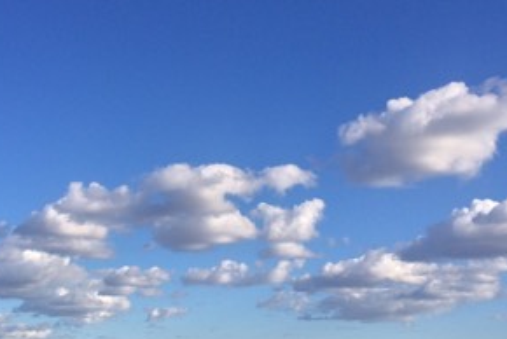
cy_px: 215
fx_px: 761
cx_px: 178
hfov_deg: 36.5
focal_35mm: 54
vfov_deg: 25.0
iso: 32
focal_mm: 4.15
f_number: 2.2
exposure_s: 1/2564
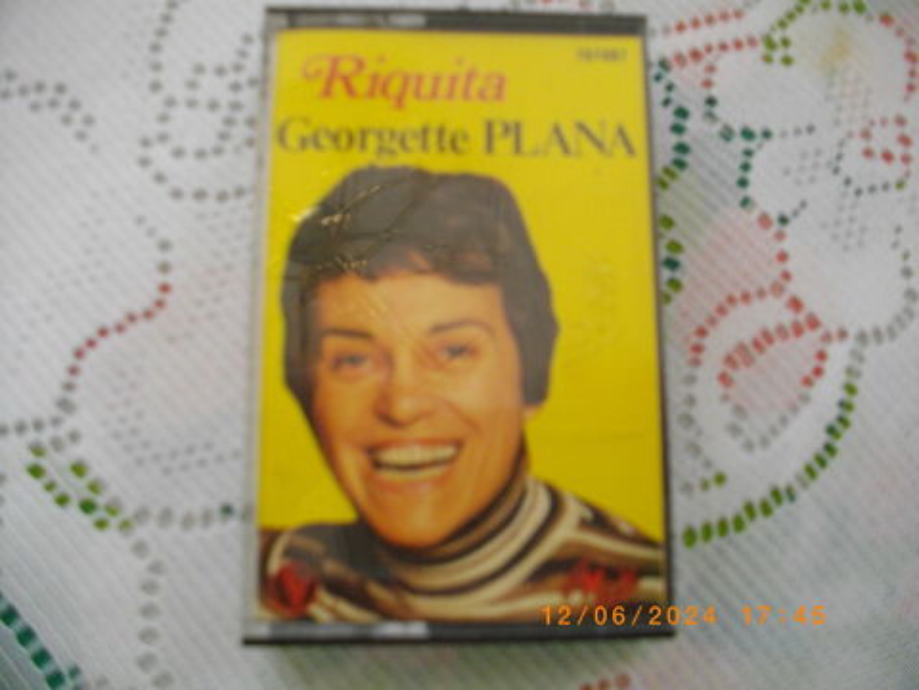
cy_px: 345
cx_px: 460
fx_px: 850
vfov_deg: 44.2
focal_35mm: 32
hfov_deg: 56.8
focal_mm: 5.7
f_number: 2.9
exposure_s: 1/125
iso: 200
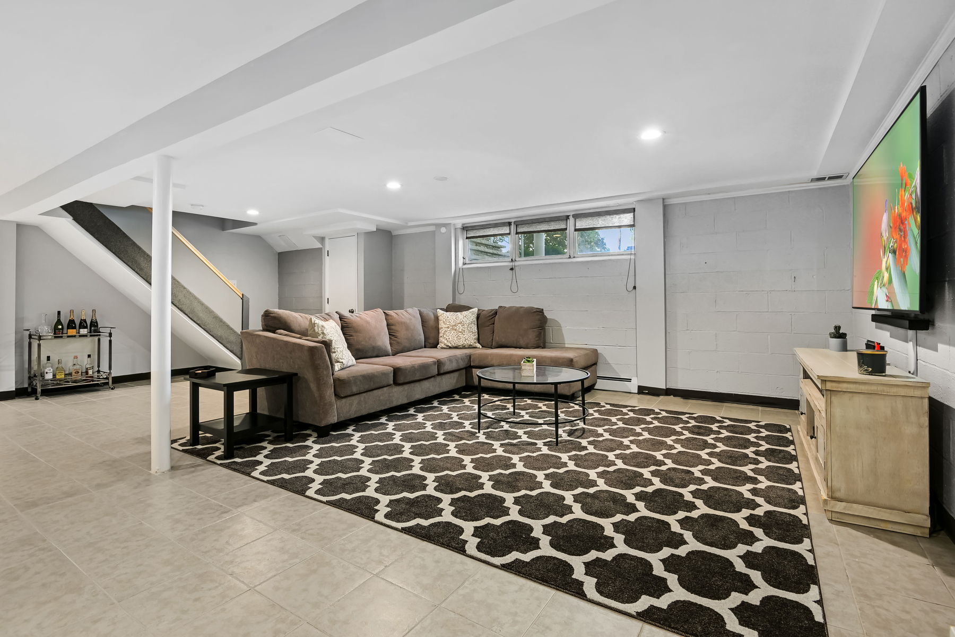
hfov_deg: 96.7
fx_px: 424
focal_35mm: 16
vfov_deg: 73.7
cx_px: 478
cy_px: 318
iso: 400
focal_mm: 16
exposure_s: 2
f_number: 8
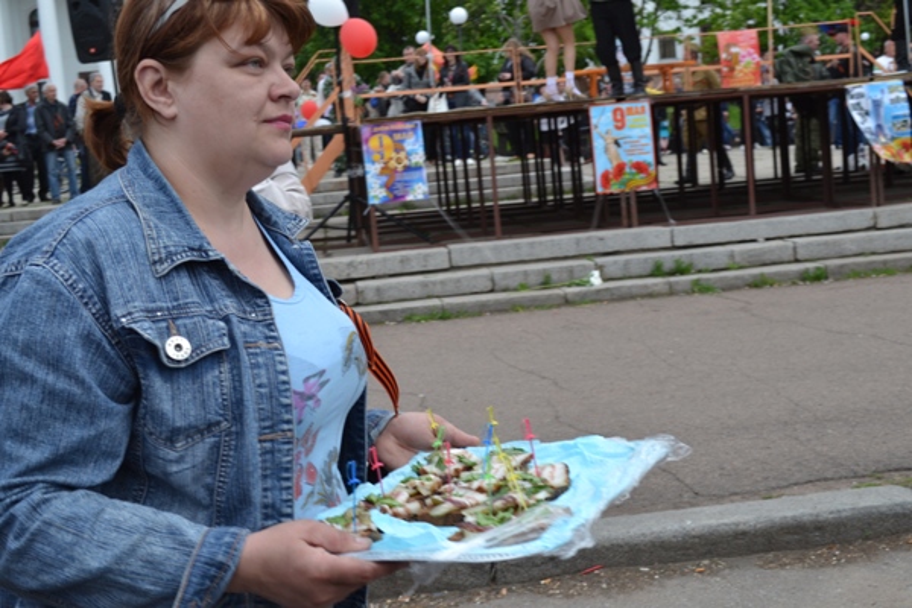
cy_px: 304
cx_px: 456
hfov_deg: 38.9
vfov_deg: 26.5
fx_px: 1292
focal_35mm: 51
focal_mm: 34
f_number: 7.1
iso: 100
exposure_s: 1/200
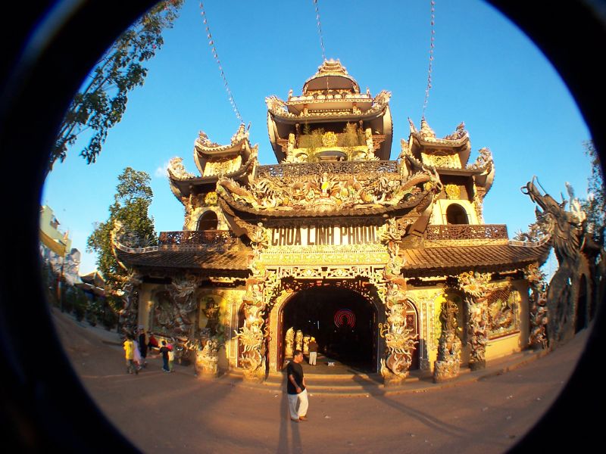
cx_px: 303
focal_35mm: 33
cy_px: 227
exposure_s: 1/125
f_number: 3.4
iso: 80
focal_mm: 5.5
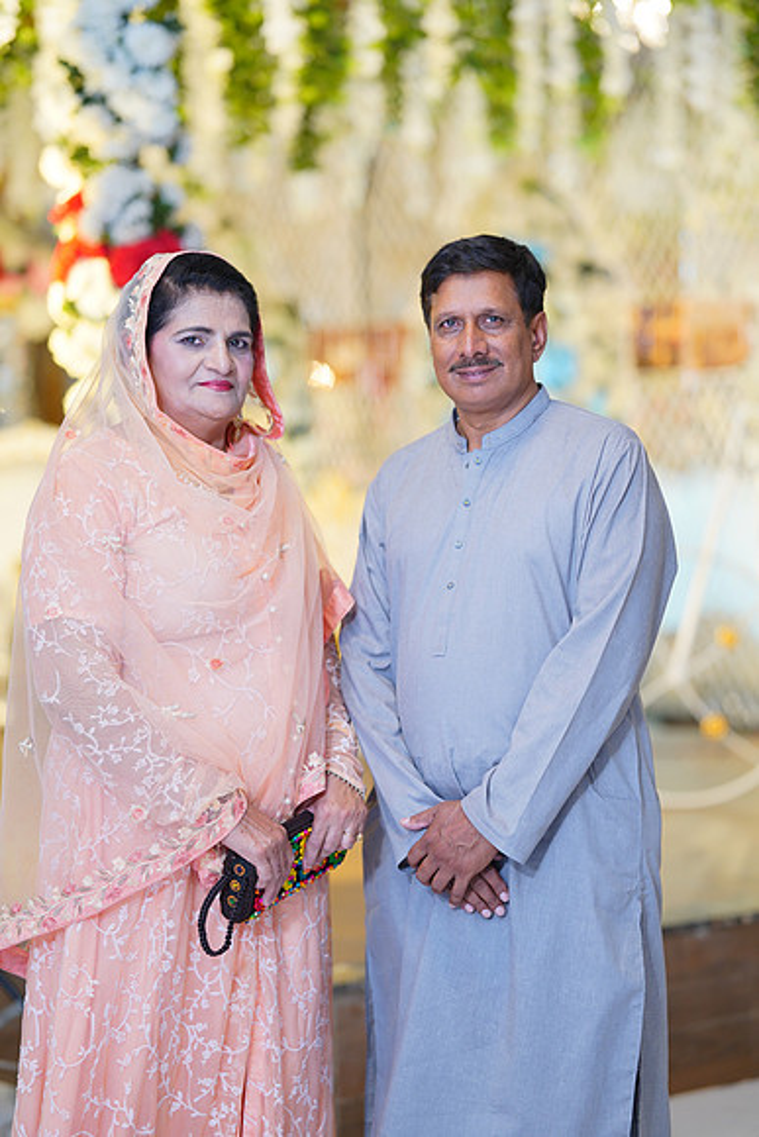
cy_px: 568
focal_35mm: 85
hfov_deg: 16.1
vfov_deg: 23.9
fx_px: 2686
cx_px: 380
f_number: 1.8
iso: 250
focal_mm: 85
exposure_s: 1/160
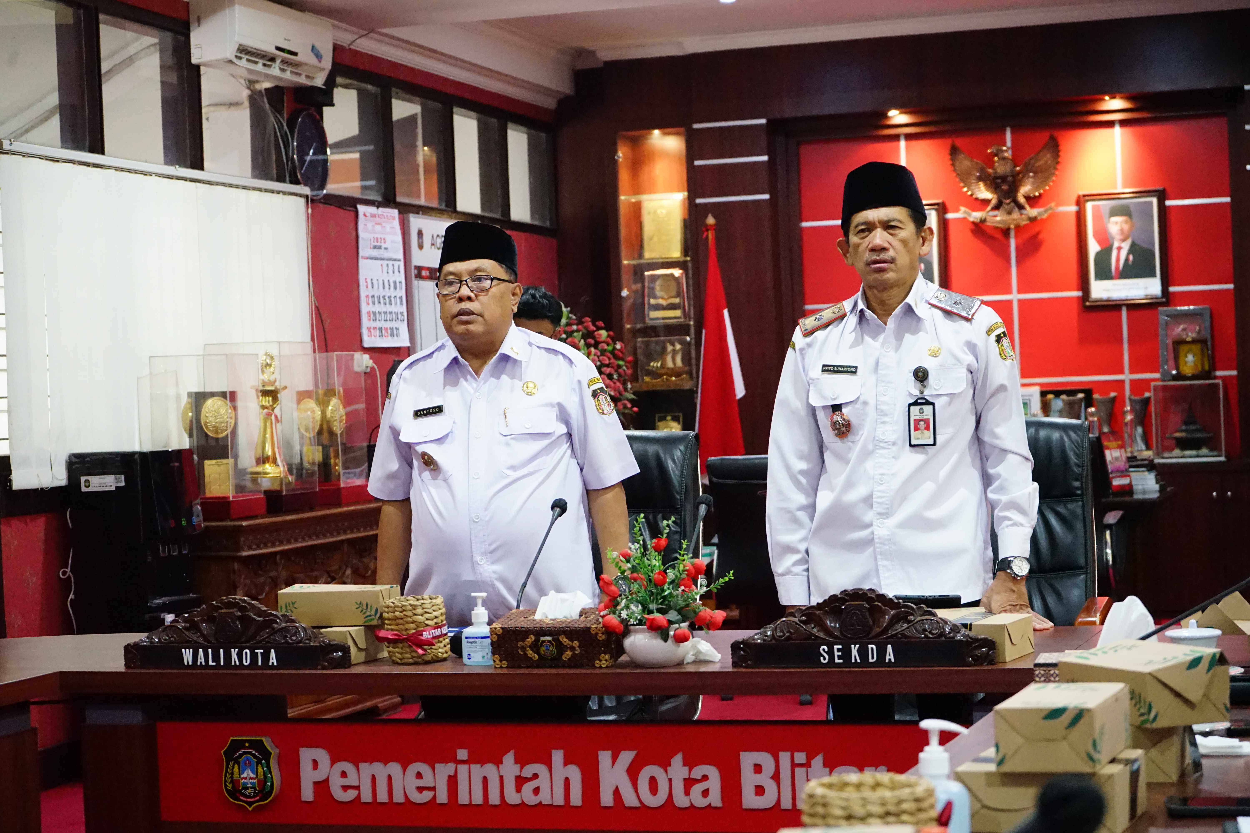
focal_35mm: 70
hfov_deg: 28.8
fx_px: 2430
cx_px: 625
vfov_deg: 19.5
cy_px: 416
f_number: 6.3
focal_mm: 70
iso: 8000
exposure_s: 1/80
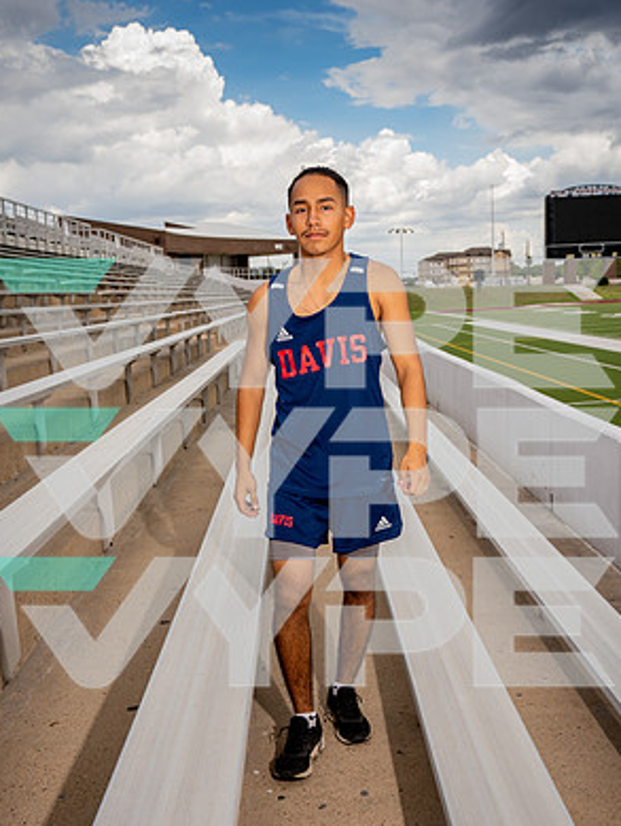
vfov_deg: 45.6
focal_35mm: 41
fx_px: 980
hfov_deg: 35.2
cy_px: 474
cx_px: 305
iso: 80
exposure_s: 1/250
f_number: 6.3
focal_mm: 37
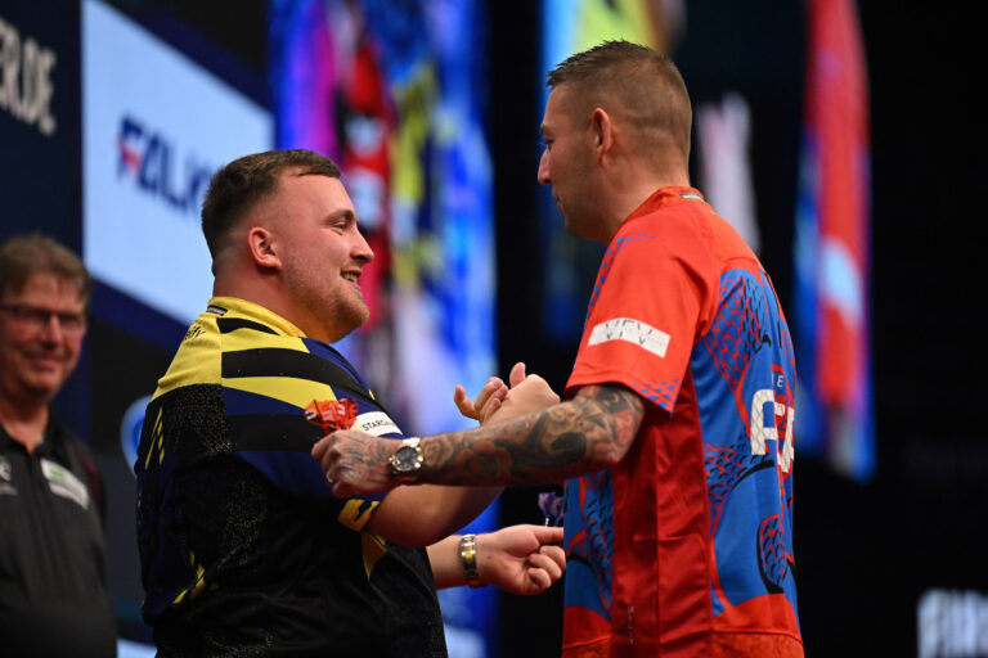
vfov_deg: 6.9
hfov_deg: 10.3
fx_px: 5488
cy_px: 329
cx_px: 494
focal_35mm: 200
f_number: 2.8
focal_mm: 200
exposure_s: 1/1000
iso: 4000
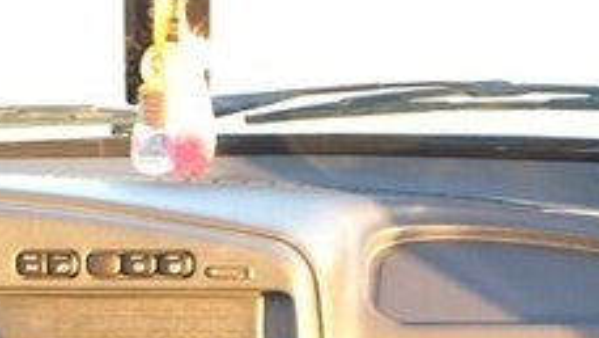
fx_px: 1446
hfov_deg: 23.0
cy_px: 431
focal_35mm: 91
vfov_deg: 12.9
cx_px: 110
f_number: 2.2
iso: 40
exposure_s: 1/40
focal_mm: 4.15
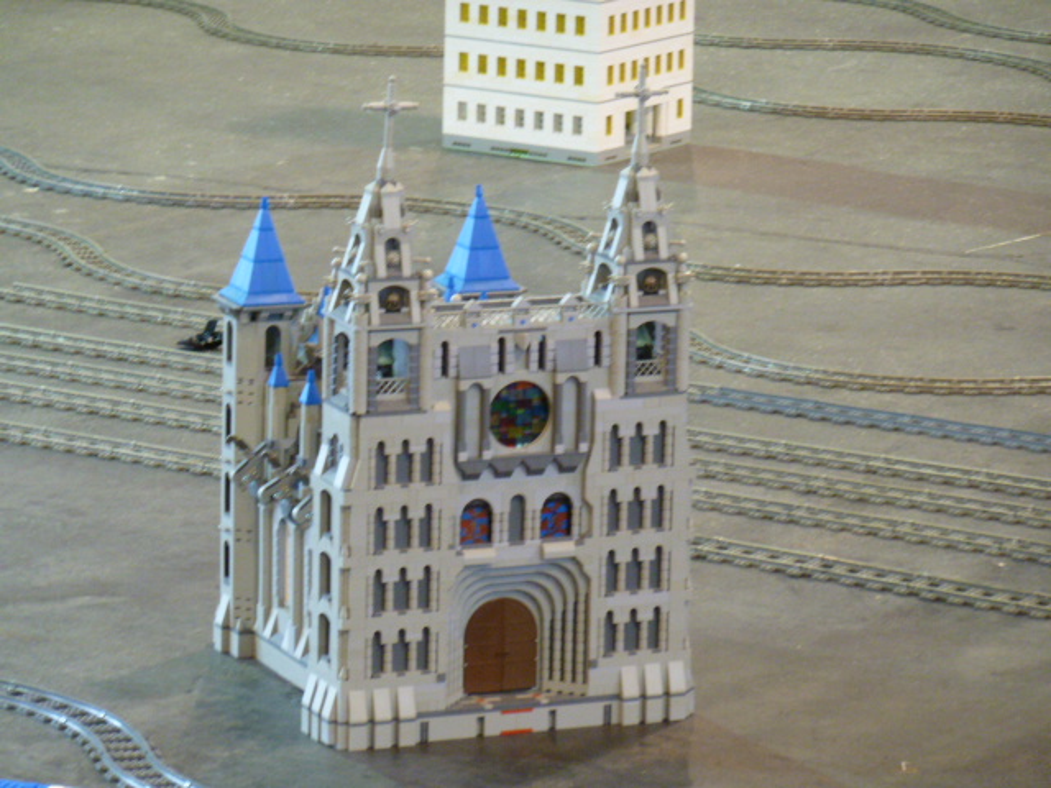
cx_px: 526
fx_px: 6376
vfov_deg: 7.1
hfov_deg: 9.4
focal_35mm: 210
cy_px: 394
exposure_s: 1/10
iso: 400
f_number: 4.6
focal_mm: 34.4
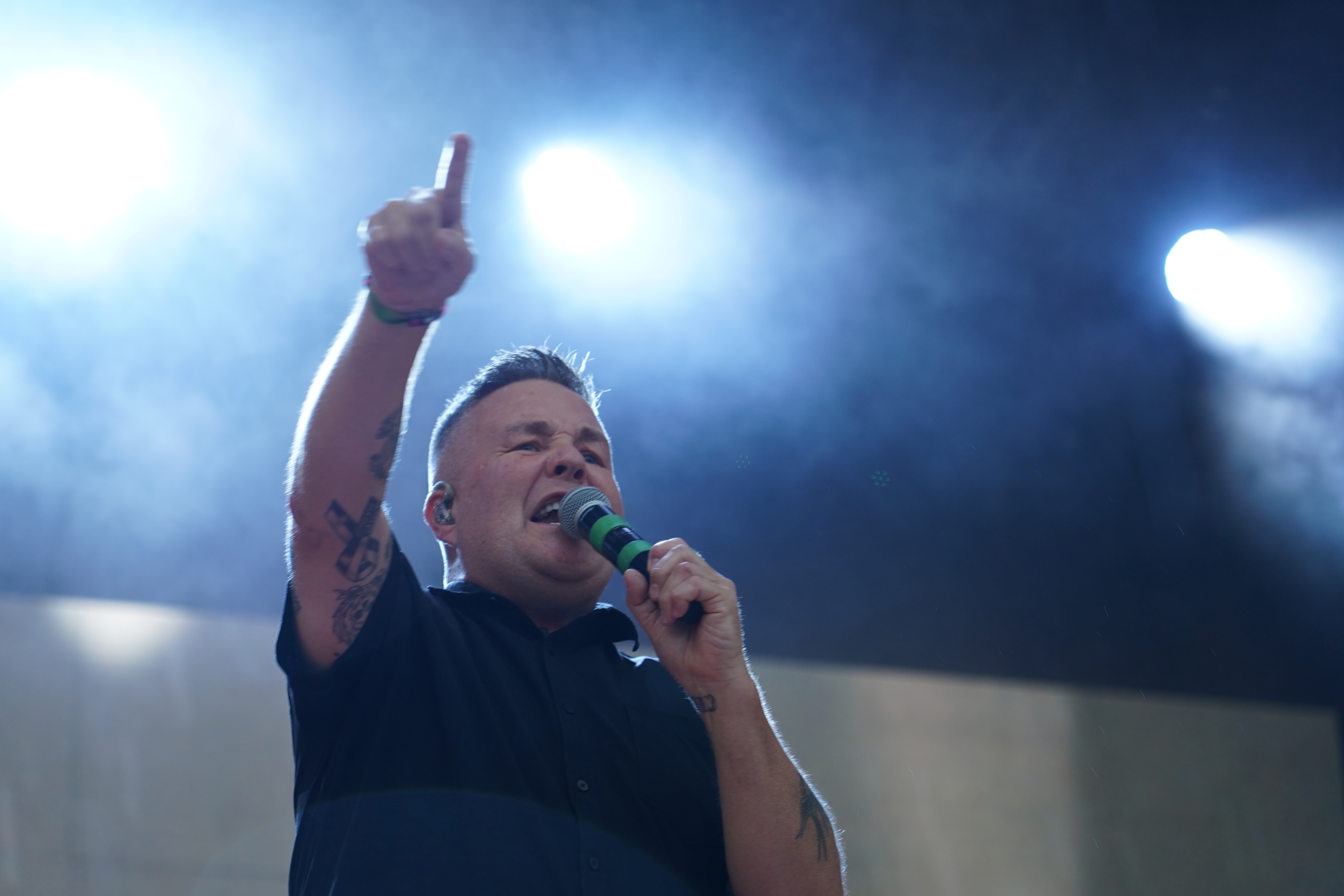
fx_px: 3920
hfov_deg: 19.5
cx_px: 672
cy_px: 448
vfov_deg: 13.0
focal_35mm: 105
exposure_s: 1/125
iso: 800
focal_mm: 105
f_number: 4
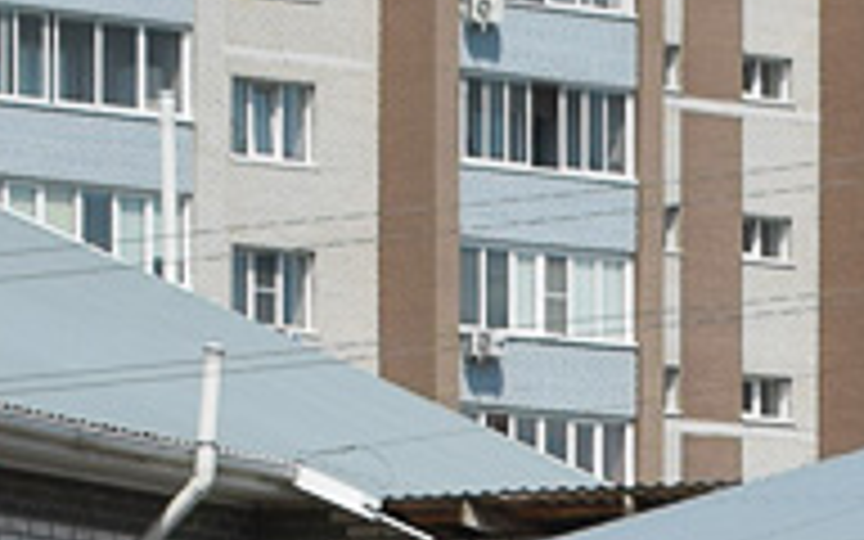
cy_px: 1764
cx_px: 1022
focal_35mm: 249
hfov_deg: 8.3
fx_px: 5863
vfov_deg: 5.0
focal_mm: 26
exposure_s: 1/1250
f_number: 7.1
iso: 200
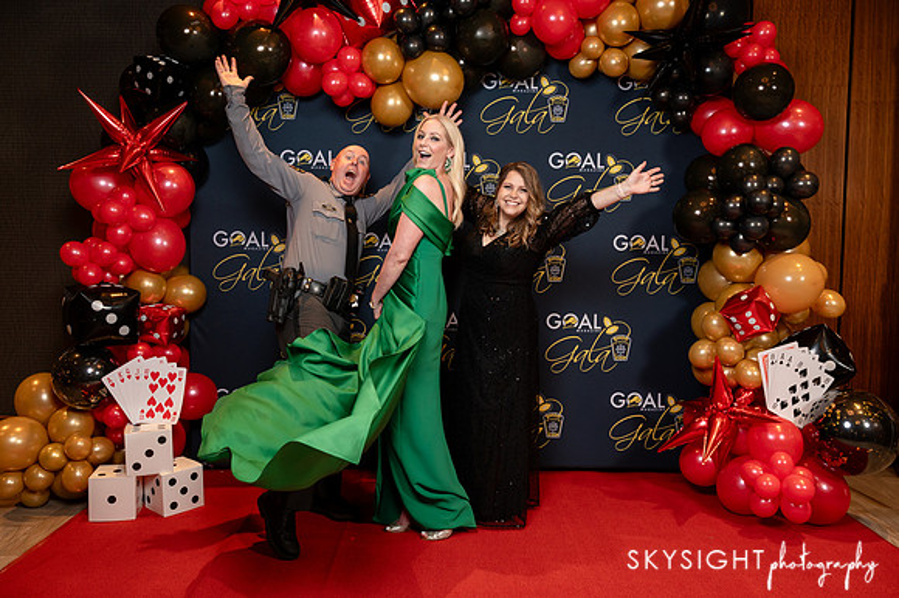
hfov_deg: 64.3
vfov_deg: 45.4
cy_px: 299
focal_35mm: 29
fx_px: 716
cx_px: 450
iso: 1250
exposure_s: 1/200
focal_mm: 28
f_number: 4.5
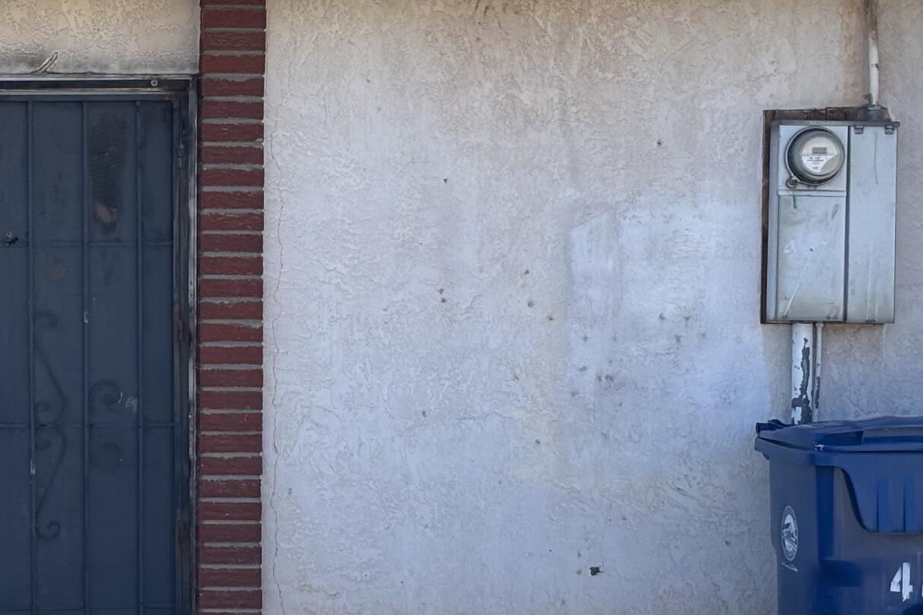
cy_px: 334
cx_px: 35
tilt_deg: -1.5
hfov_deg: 15.2
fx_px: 3409
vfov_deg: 10.3
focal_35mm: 133
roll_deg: -0.4
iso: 32
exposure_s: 1/1127
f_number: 1.6
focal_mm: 5.96
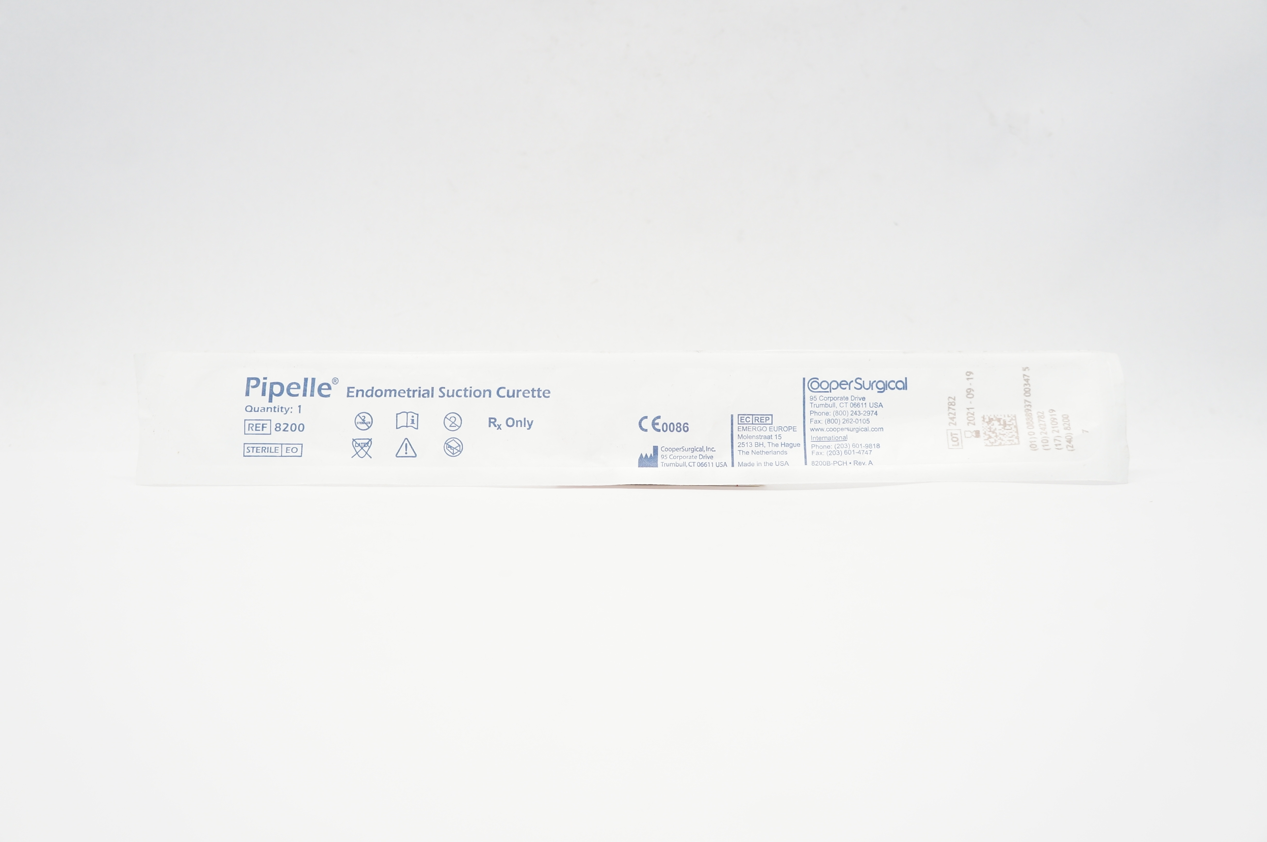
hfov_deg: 62.0
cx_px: 634
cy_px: 421
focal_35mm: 30
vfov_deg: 43.5
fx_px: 1055
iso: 400
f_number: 5.6
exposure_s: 1/50
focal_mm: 20
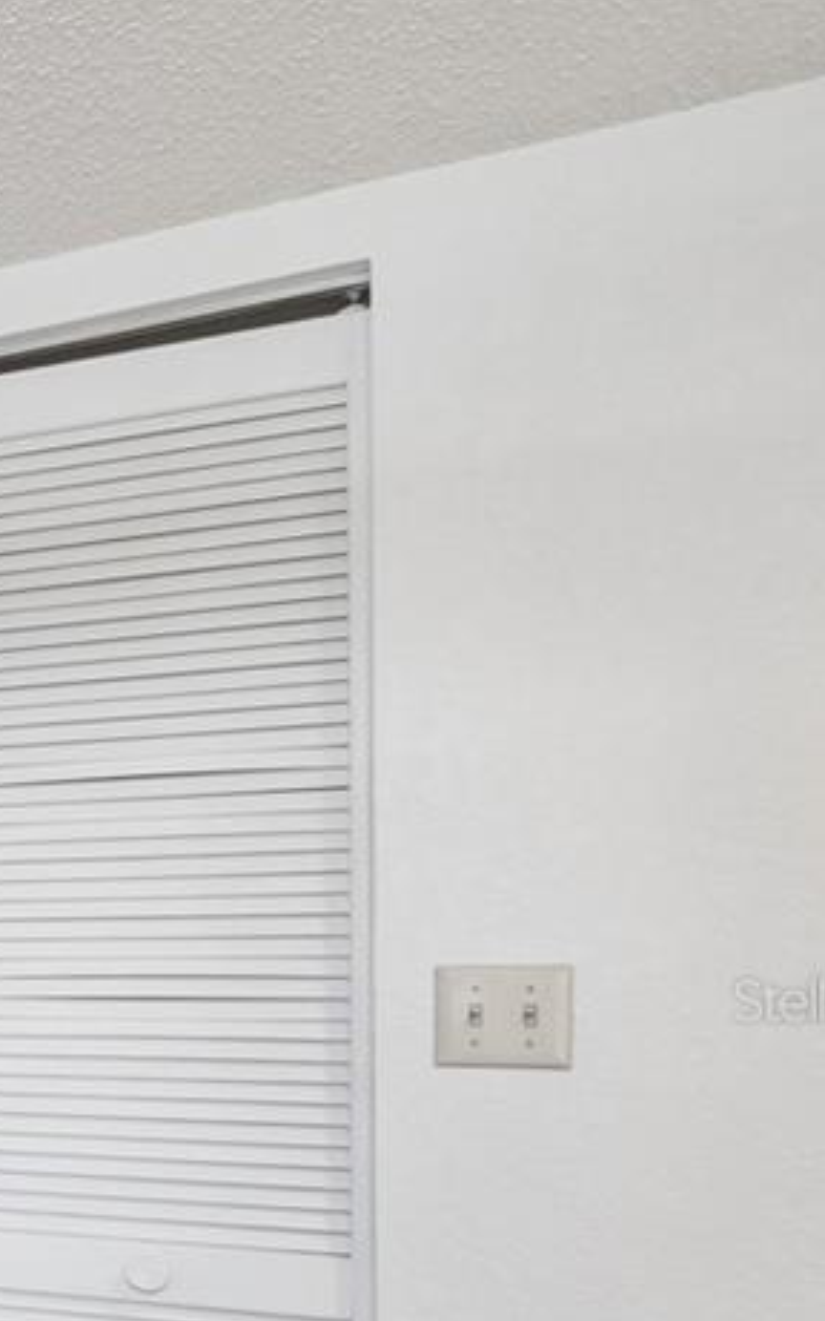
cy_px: 1000
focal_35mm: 53
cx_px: -1303
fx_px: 1907
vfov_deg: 37.2
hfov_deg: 13.8
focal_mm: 10
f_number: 4.5
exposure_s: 1/13
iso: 100
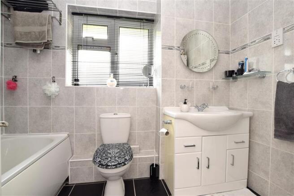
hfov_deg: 100.4
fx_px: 122
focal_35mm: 15
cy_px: 98
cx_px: 147
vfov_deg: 77.3
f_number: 8
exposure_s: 1/20
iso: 400
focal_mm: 10
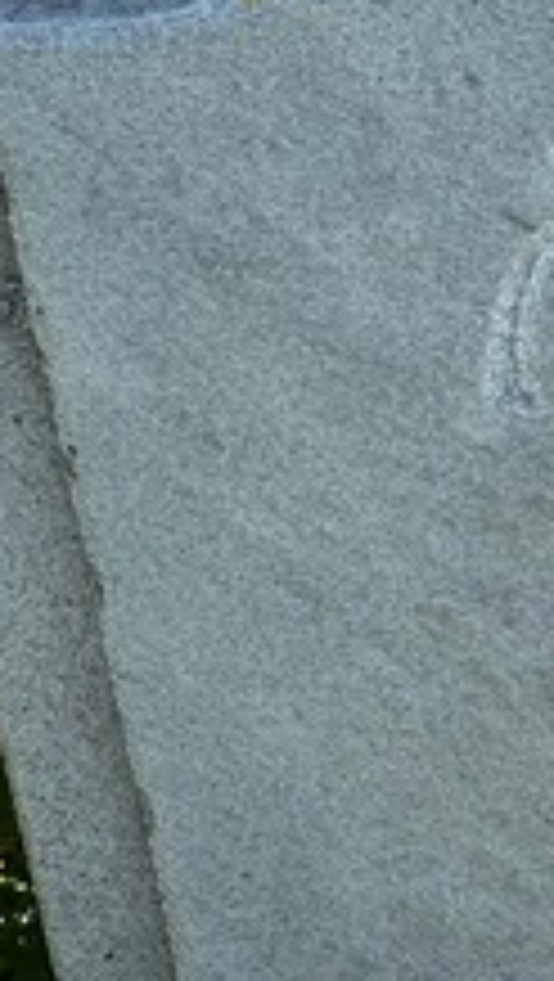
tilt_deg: -40.6
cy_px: 680
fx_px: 8025
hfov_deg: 3.8
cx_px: 1734
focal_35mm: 308
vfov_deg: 7.0
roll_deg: +5.0
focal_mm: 9
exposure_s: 1/235
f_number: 2.8
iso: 32
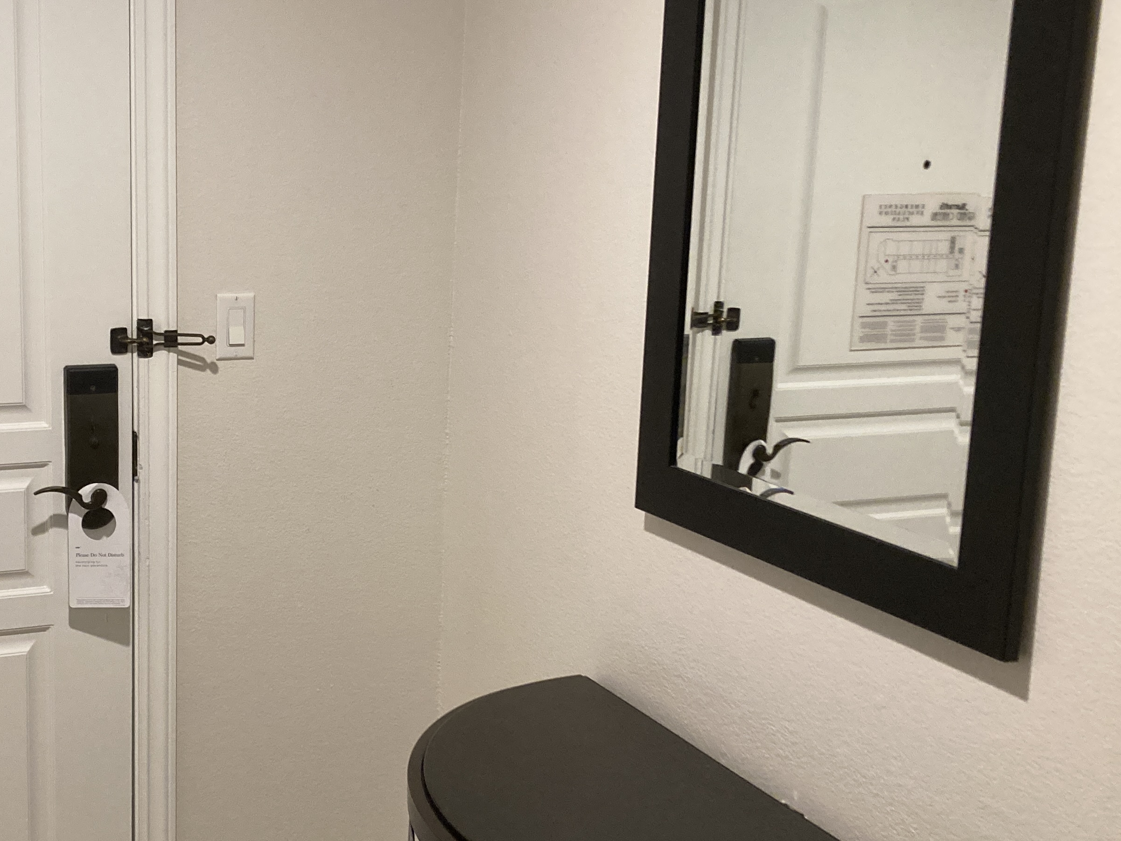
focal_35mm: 47
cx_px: 295
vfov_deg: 30.9
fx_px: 1522
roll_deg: -0.9
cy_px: 437
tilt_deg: -11.4
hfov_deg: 39.5
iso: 200
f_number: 1.8
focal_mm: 3.99
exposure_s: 1/60
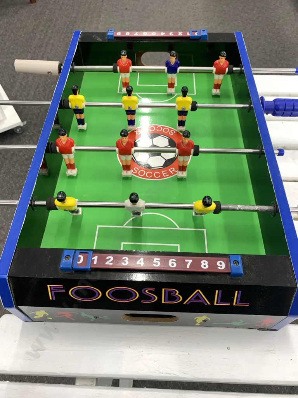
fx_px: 298
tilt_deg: -55.7
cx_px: 149
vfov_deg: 67.3
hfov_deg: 53.1
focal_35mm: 26
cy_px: 199
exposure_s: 1/50
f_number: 1.8
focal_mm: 4.25
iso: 50
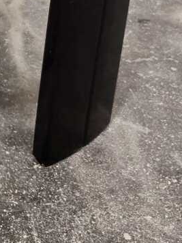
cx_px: -145
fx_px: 869
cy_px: -105
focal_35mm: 124
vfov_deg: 14.9
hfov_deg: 11.1
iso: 400
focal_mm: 6.3
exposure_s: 1/101
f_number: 1.7
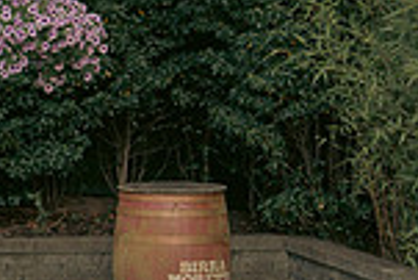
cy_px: 148
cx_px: -241
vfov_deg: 11.9
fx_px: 1337
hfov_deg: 16.0
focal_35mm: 115
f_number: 5.6
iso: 200
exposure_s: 1/160
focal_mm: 30
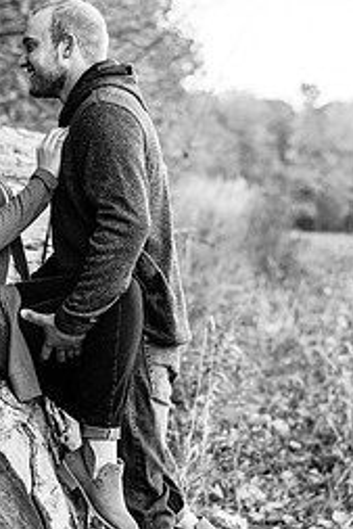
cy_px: 303
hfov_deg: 13.3
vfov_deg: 19.8
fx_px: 1513
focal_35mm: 103
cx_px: 109
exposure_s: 1/200
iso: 320
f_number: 2.8
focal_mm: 58
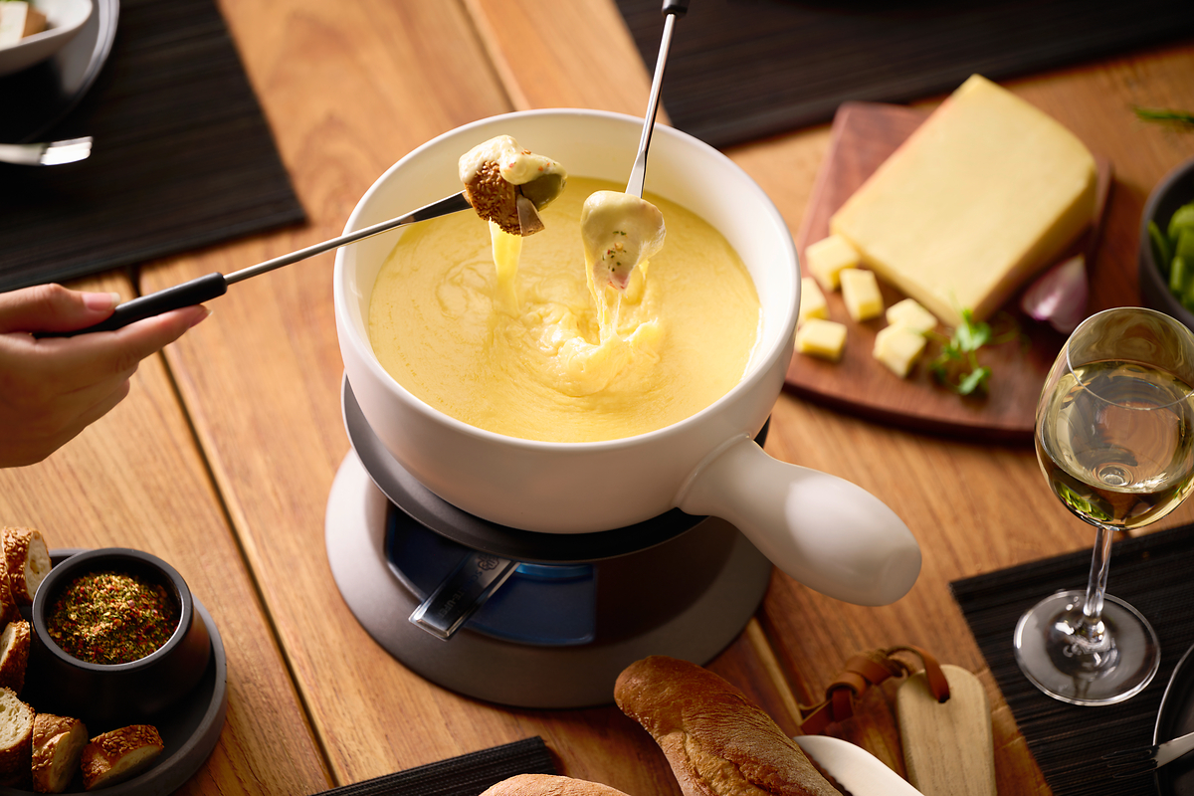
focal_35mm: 150
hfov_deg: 13.7
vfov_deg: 9.1
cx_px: 597
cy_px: 398
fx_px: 4975
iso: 32
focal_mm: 150
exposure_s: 1/125
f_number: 3.2
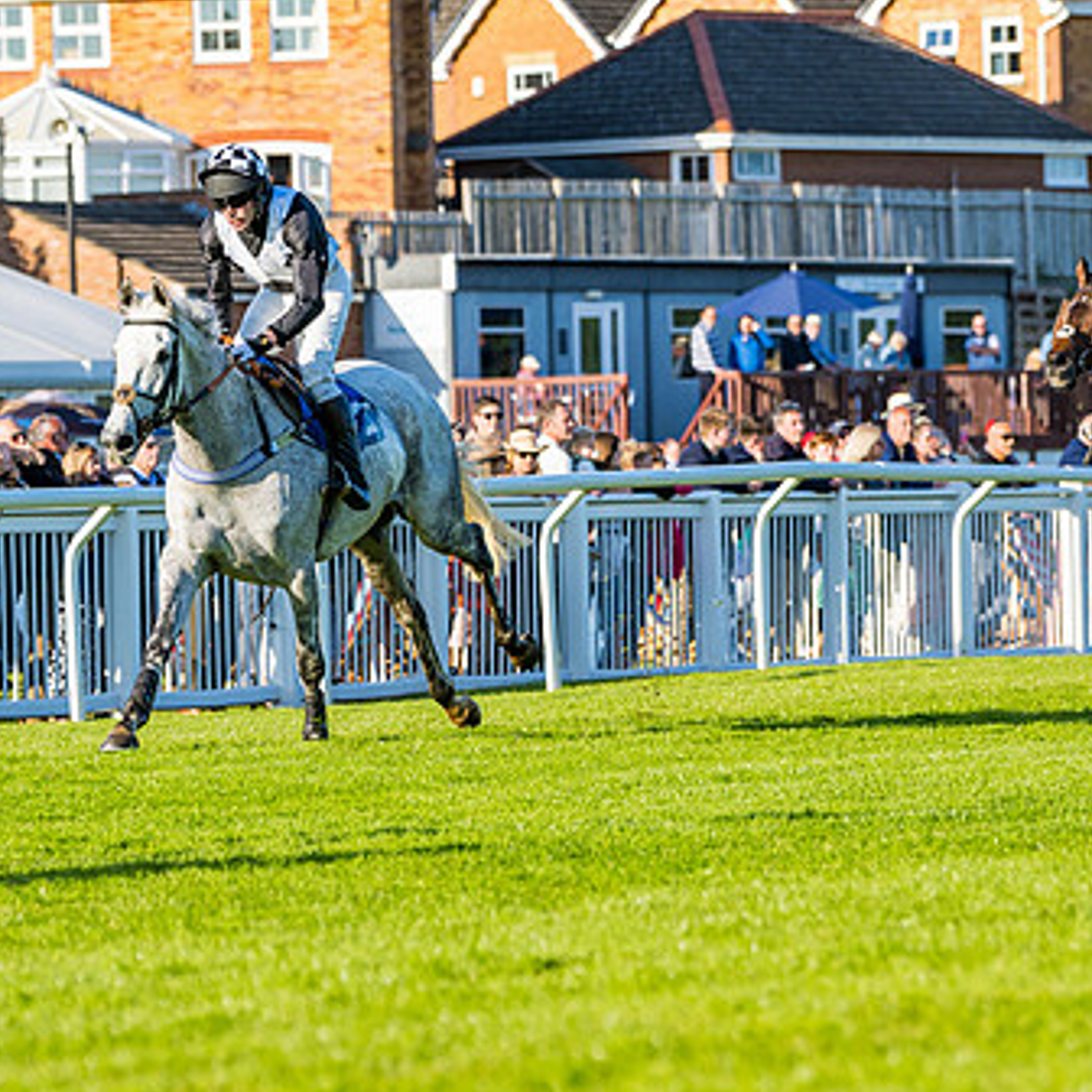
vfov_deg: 5.7
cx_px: 304
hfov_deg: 5.7
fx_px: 10886
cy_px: 534
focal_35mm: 305
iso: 200
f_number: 4
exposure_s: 1/1250
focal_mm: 135
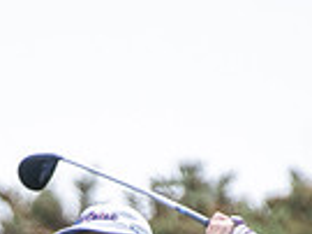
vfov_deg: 0.5
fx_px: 27979
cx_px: 76
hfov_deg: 0.6
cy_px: 446
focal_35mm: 3107
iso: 500
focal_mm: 500
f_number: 5.6
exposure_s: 1/1250
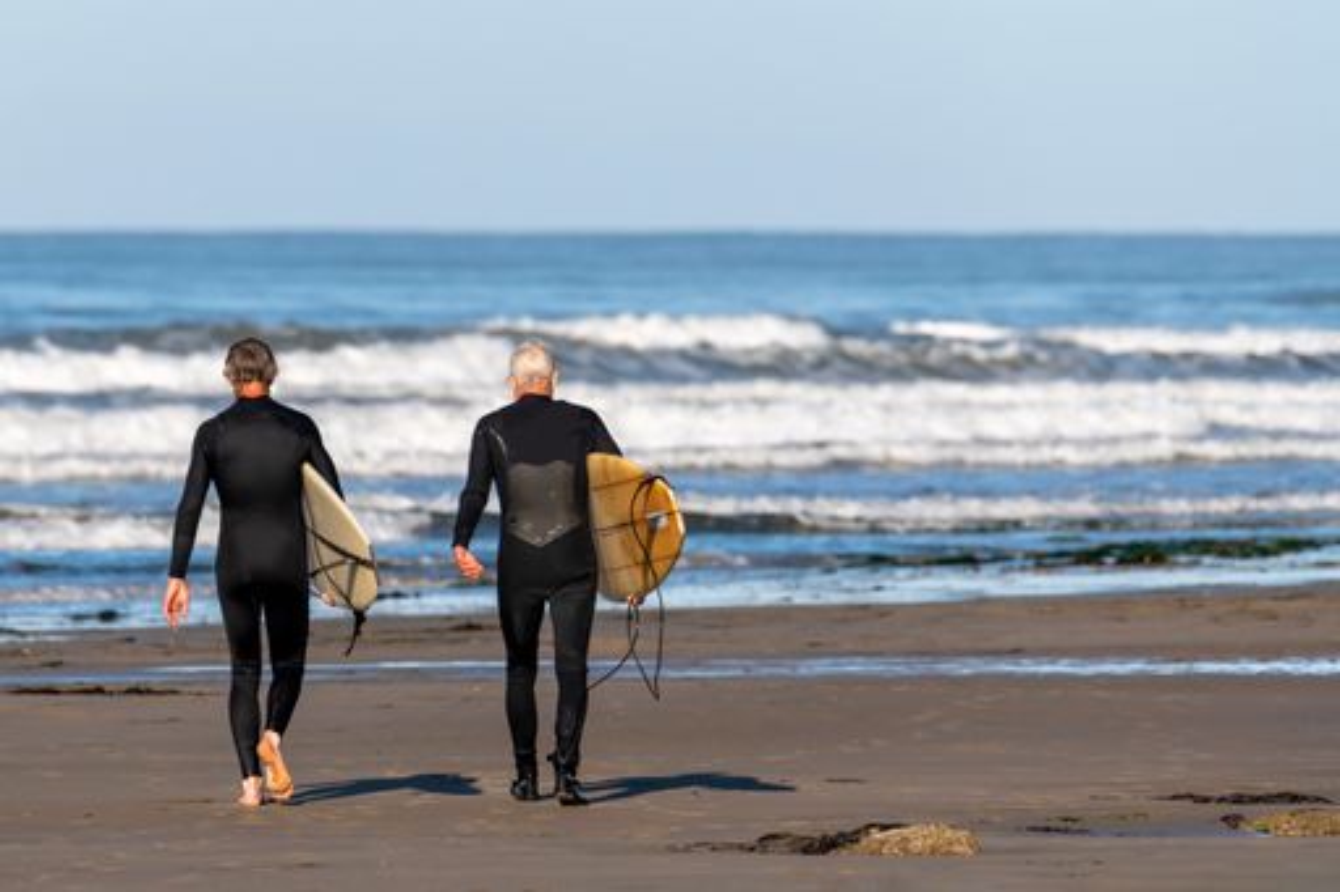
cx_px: 670
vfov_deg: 2.7
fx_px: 18604
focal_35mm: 500
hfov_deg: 4.1
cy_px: 446
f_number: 9
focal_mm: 500
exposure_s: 1/1000
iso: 160
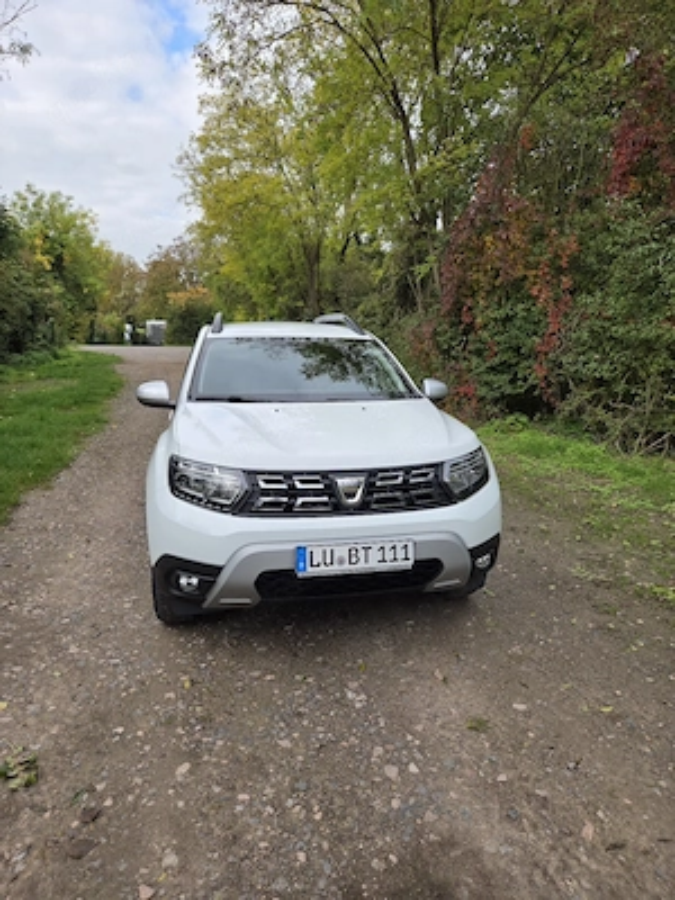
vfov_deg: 73.9
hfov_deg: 58.9
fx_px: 598
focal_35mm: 23
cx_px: 338
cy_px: 450
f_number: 1.8
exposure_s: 1/1429
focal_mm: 5.4
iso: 80
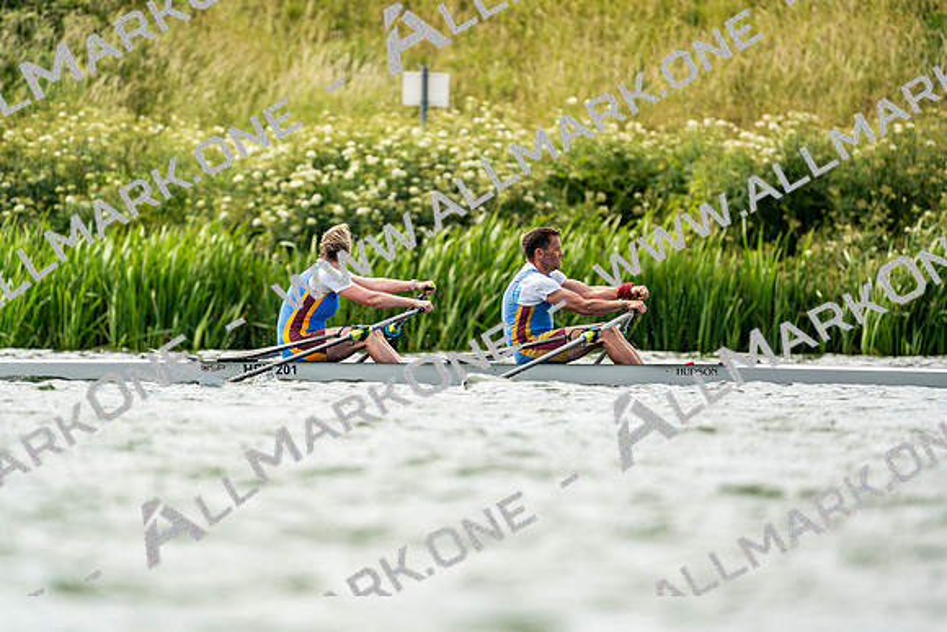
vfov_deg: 2.3
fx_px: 15786
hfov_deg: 3.4
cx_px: 474
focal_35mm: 600
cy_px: 316
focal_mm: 600
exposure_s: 1/2000
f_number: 6.3
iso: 500
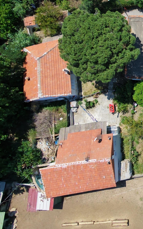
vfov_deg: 49.3
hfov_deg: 26.6
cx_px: 201
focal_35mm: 38
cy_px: 55
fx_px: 237
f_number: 2.2
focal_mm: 3.05
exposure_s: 1/800
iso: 100
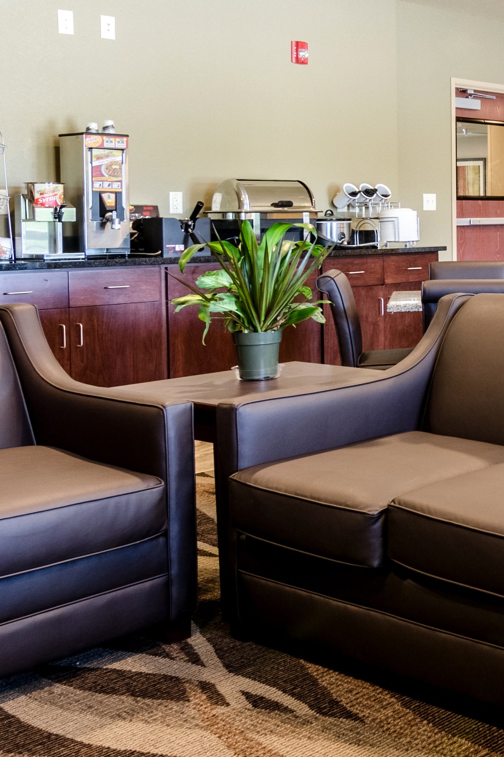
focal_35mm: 49
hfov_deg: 23.1
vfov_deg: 39.7
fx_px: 1029
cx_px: 721
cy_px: 231
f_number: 8
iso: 320
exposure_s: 1/13
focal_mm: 12
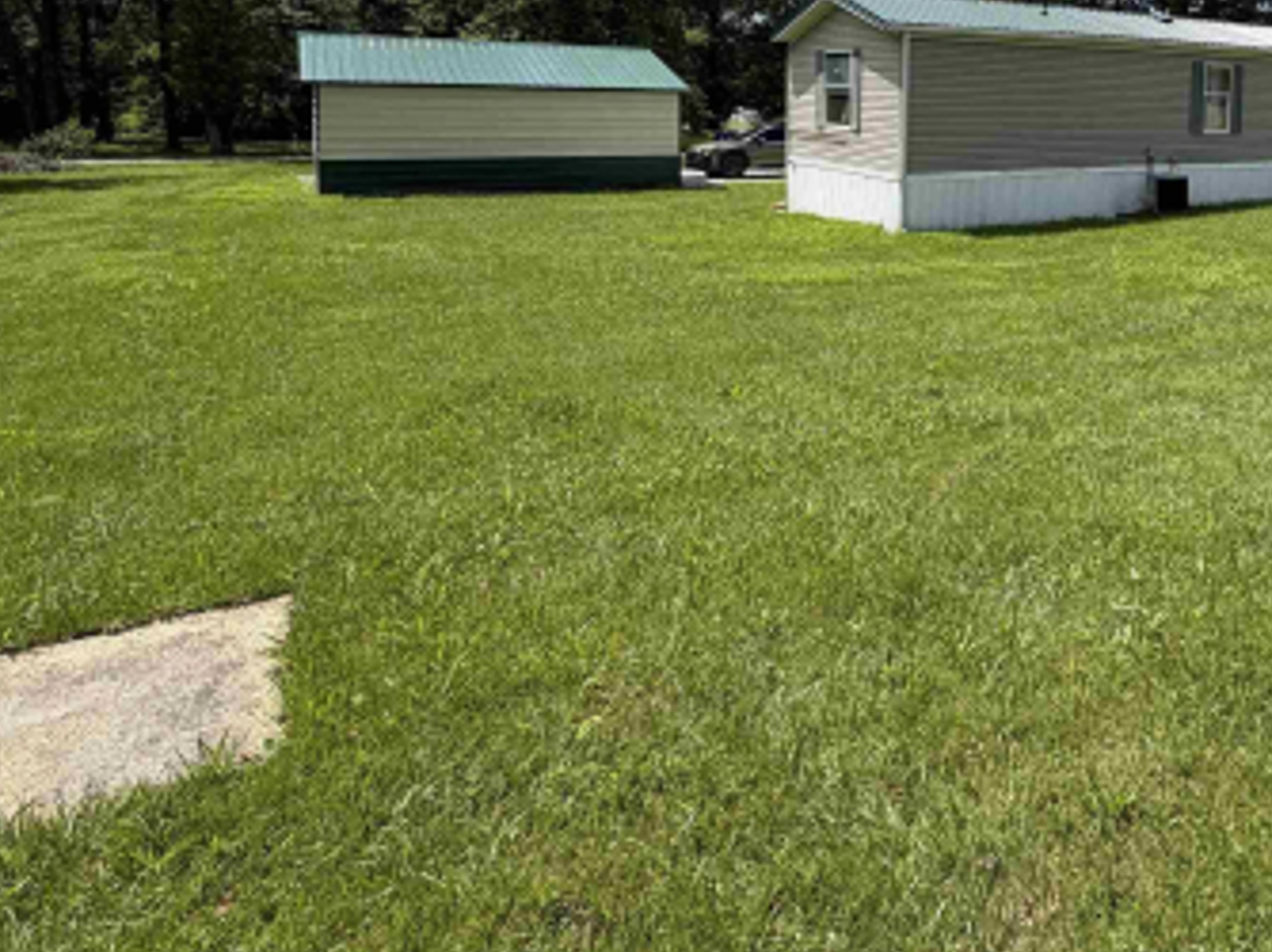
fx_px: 1028
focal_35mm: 28
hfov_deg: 56.0
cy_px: 156
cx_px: 1114
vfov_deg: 46.4
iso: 20
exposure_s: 1/779
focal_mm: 2.22
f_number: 2.2
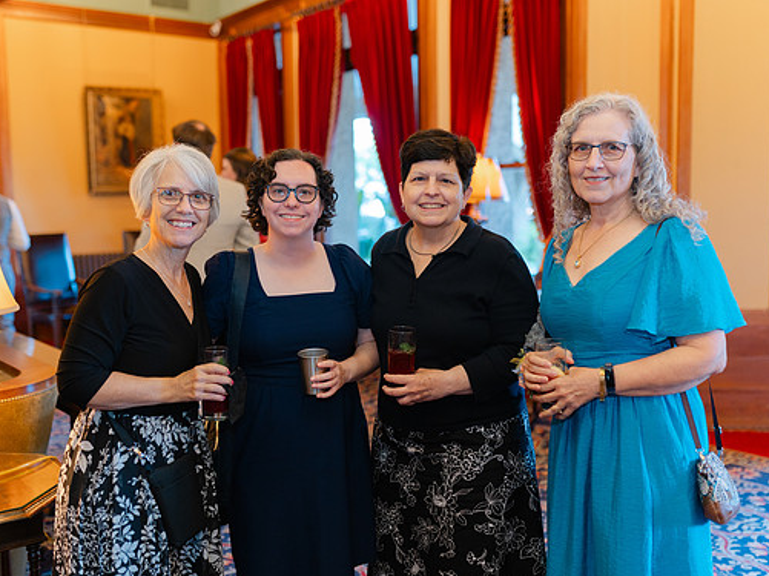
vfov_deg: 36.8
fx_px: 866
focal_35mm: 39
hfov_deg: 47.8
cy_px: 294
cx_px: 348
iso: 250
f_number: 2
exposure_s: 1/50
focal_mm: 35
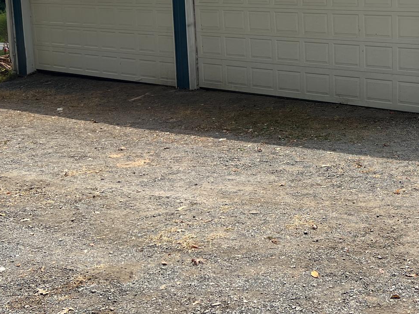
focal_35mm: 55
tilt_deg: -8.8
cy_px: 72
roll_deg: +0.6
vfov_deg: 26.2
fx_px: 666
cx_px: 383
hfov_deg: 33.0
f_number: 1.5
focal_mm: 5.7
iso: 50
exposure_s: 1/2513
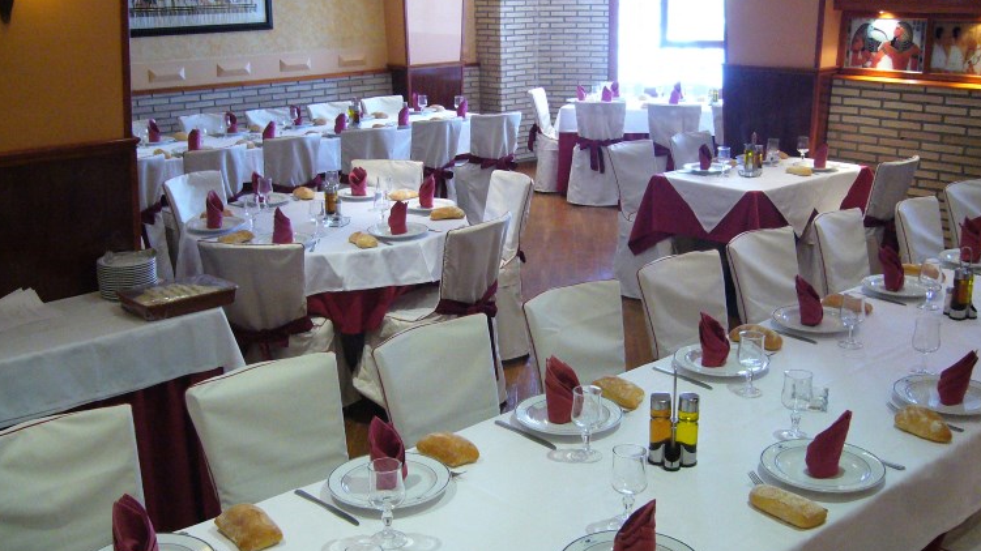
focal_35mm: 39
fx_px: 1014
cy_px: 253
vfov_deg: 30.4
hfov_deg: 51.6
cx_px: 489
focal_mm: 5.8
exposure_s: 1/60
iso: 400
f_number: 2.8
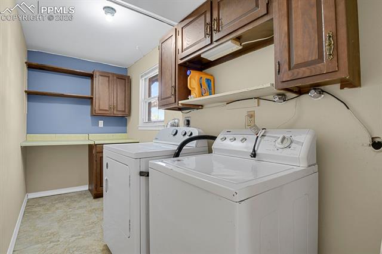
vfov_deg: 70.4
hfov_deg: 93.3
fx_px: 180
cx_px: 191
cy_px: 127
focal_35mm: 17
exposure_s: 6
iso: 250
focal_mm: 17
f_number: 8
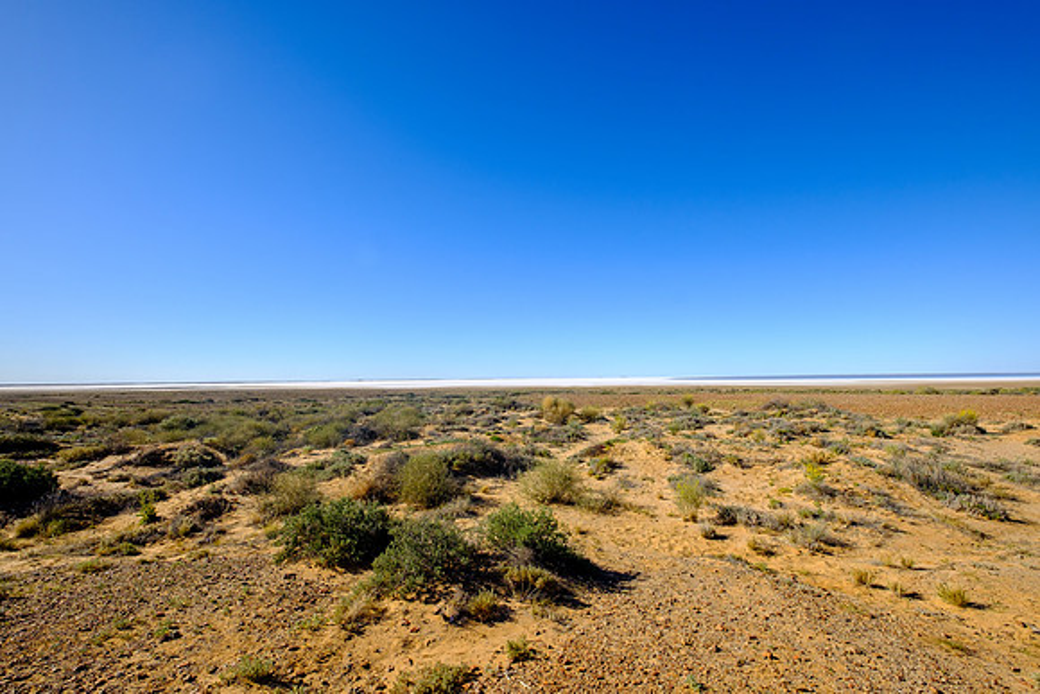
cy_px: 347
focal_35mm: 15
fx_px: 433
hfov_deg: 100.4
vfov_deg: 77.4
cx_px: 520
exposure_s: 1/680
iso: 200
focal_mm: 10
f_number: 8
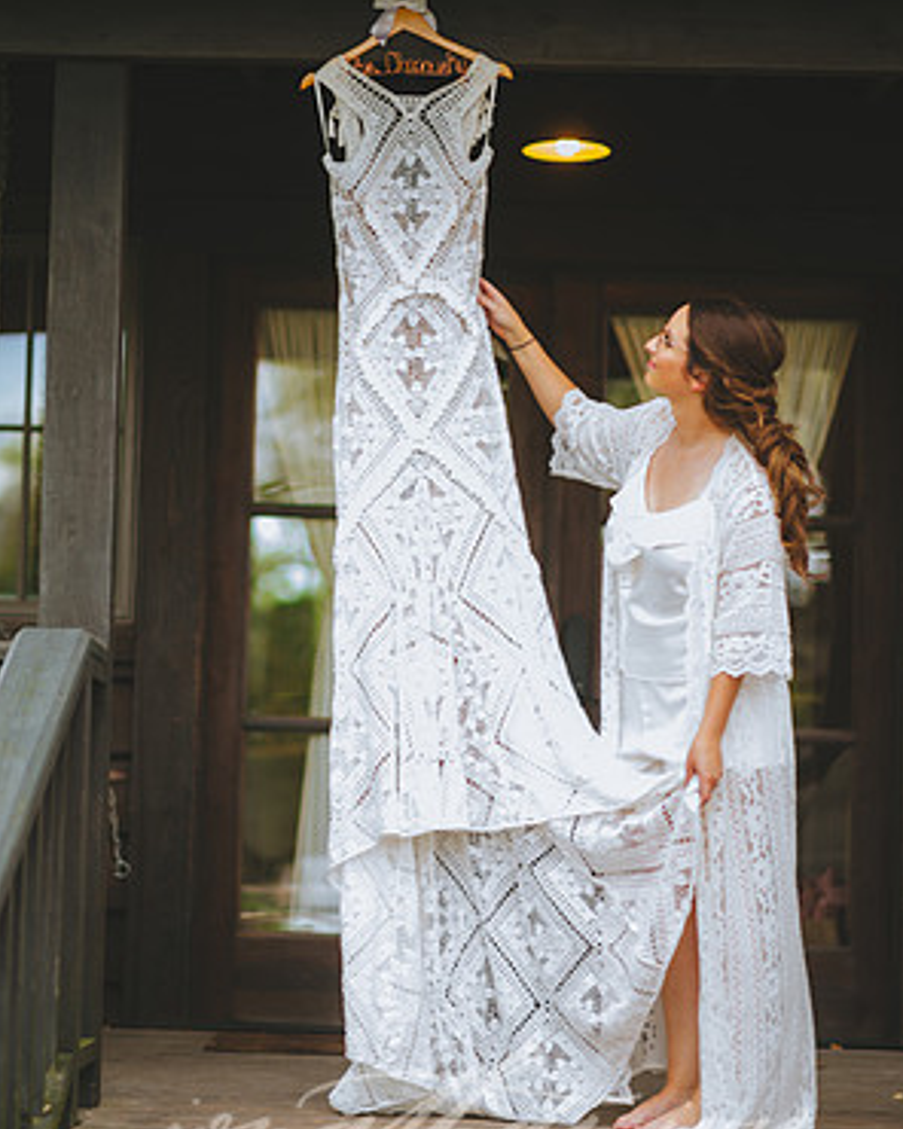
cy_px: 574
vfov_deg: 19.8
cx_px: 453
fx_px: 3240
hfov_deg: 15.9
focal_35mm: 97
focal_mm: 85
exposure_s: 1/160
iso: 50
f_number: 1.4
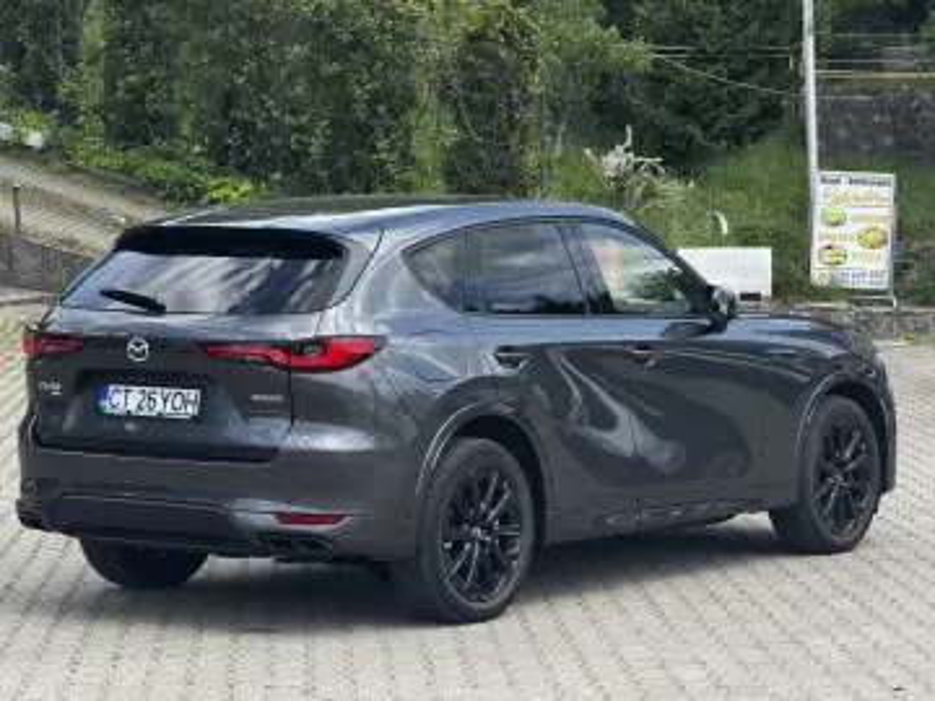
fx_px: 3241
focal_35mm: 120
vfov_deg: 12.3
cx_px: 468
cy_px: 350
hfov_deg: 16.4
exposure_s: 1/493
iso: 50
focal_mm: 15.66
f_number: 2.8
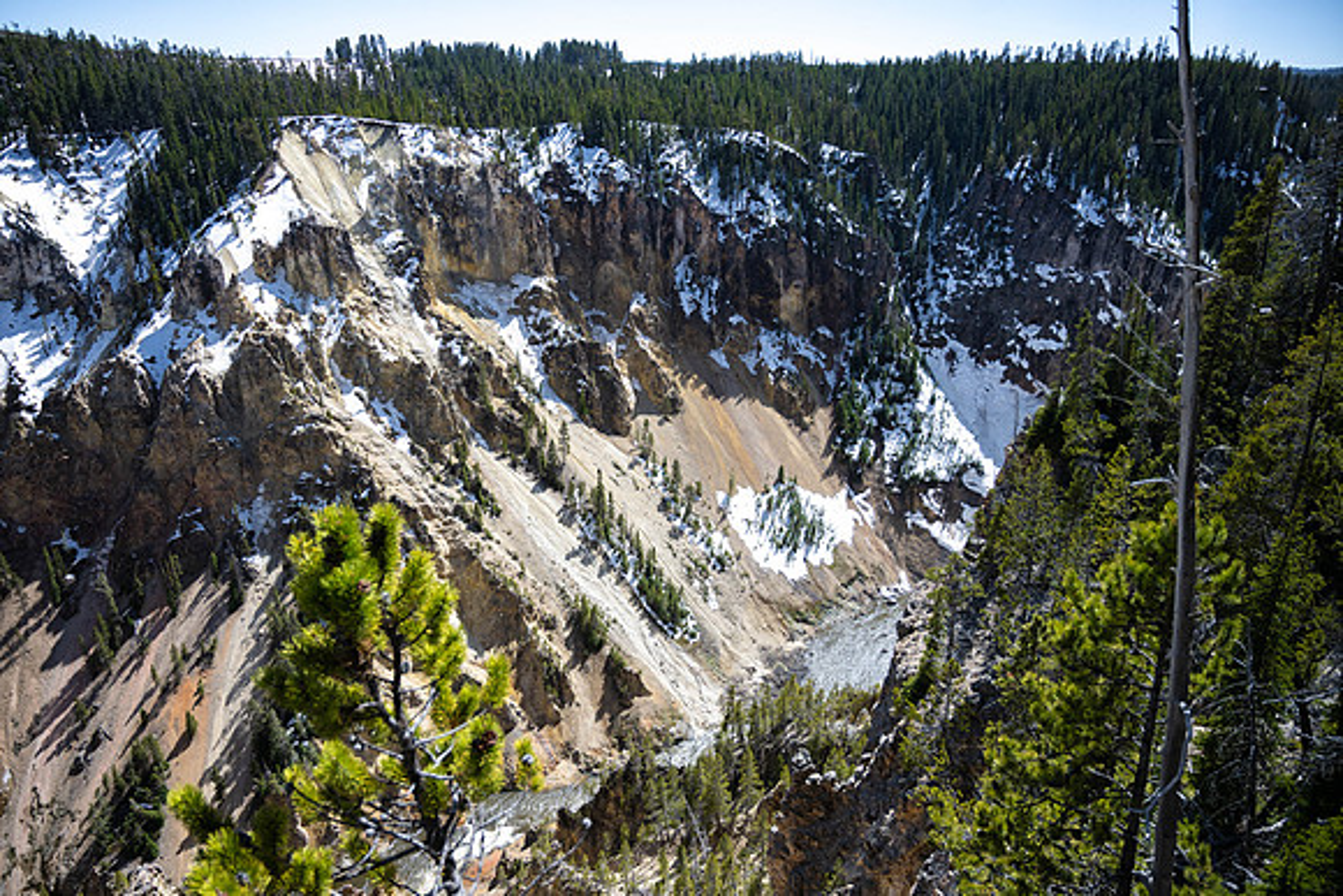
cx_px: 672
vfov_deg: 53.2
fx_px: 896
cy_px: 448
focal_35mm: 24
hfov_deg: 73.7
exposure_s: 1/1600
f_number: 4
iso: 250
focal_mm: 24
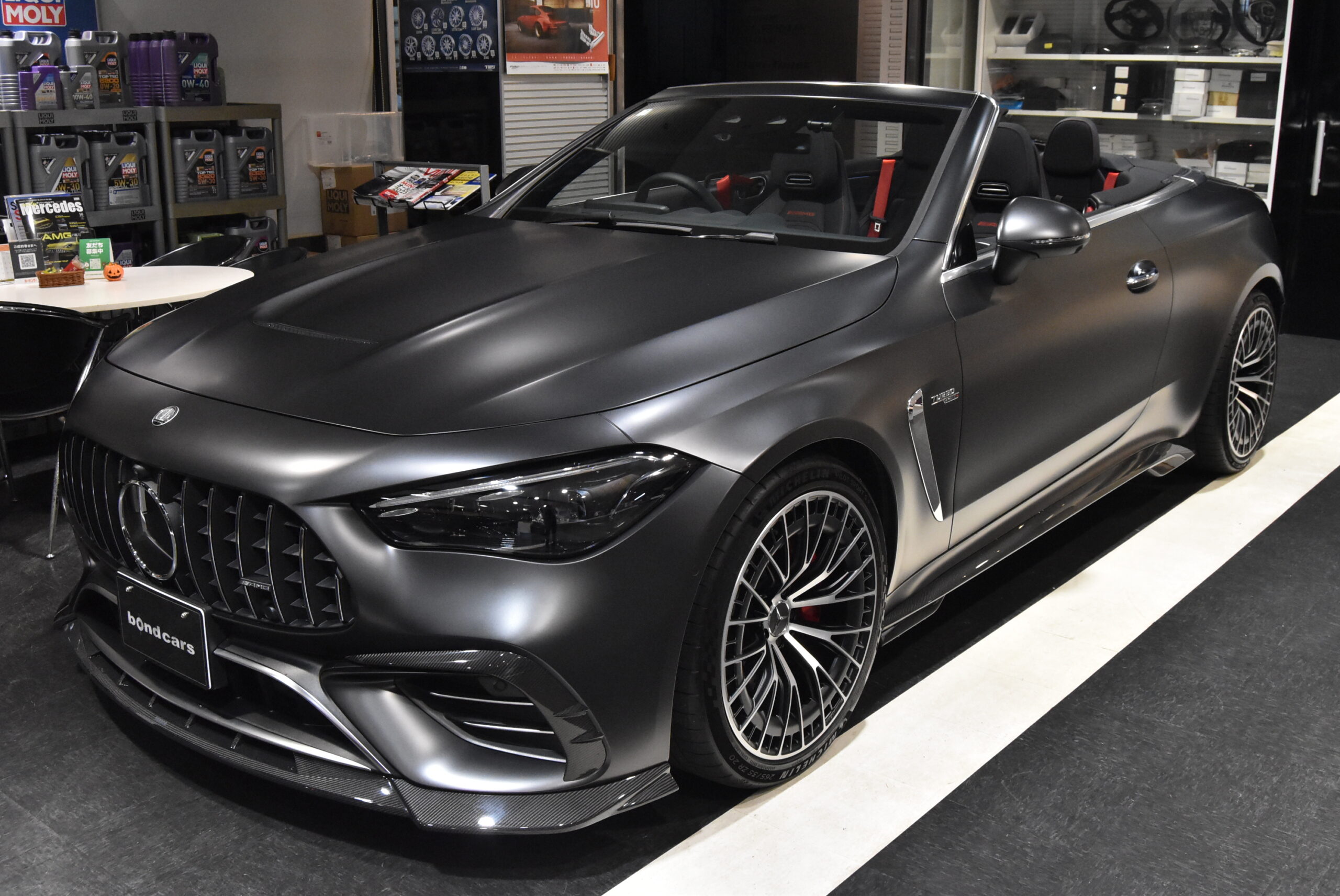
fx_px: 1285
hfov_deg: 55.1
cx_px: 670
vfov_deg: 38.4
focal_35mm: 34
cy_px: 448
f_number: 8
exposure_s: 1/40
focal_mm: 23
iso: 4000
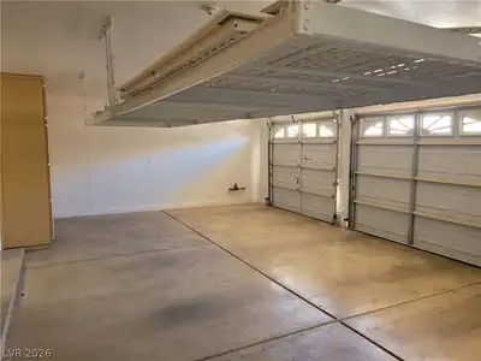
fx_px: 361
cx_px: 240
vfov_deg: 53.1
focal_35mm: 26
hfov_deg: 67.3
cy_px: 180
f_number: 1.8
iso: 160
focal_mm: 5.4
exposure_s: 1/40
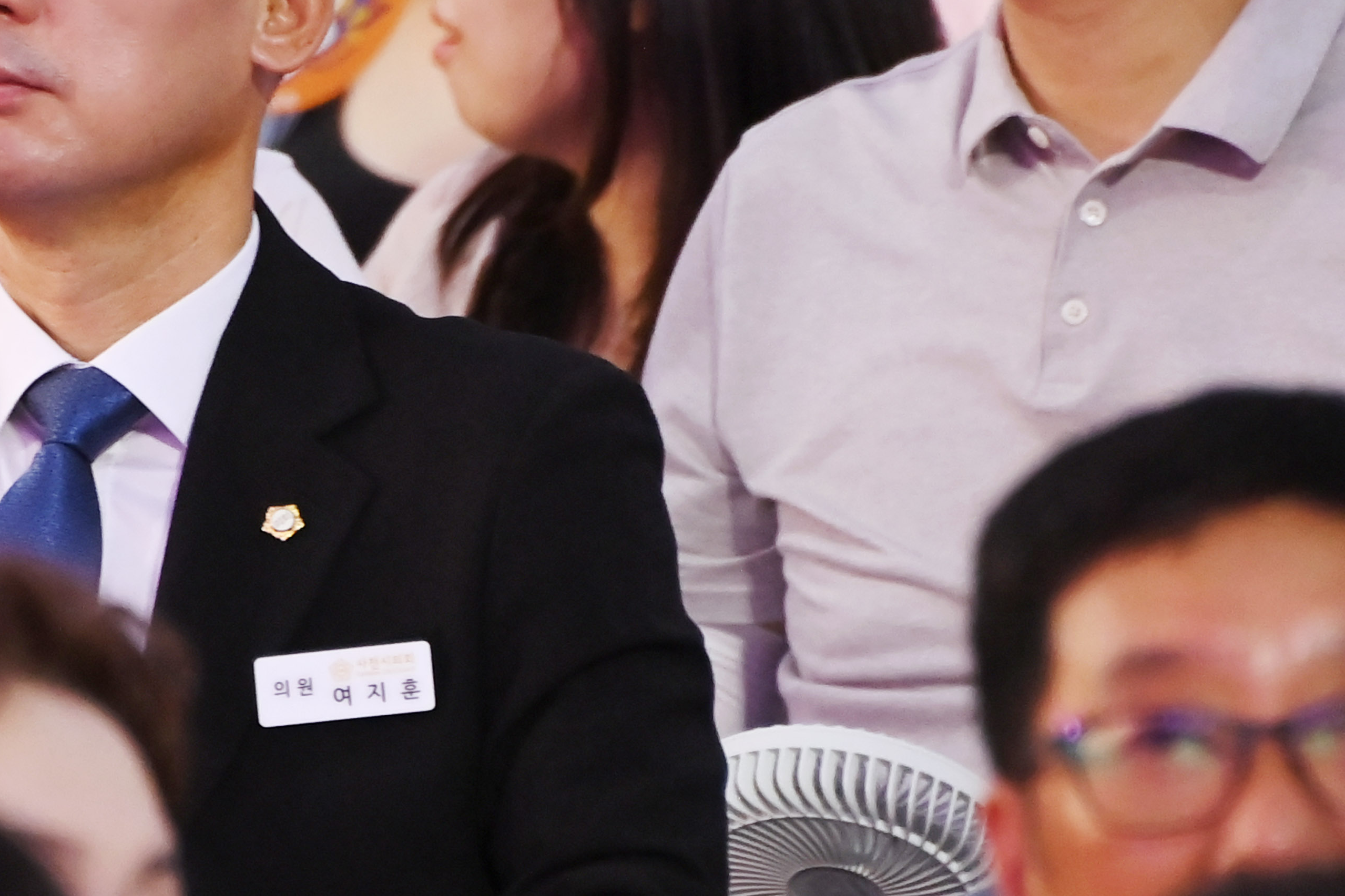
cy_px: 401
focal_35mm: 653
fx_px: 24393
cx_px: 129
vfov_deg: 2.1
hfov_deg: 3.2
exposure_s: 1/250
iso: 3200
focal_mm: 300
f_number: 5.6
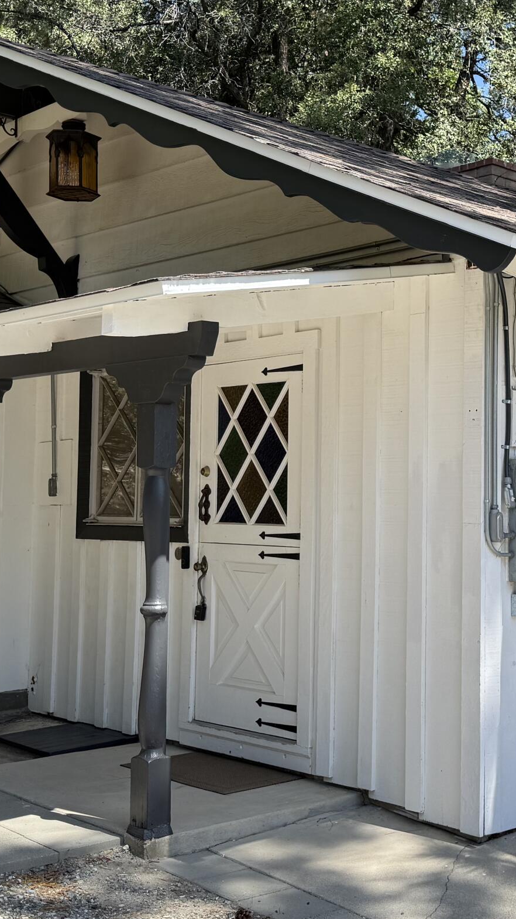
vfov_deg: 41.3
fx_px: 1217
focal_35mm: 50
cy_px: 434
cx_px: 448
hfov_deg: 23.4
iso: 80
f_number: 1.78
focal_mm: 6.76
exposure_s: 1/1689
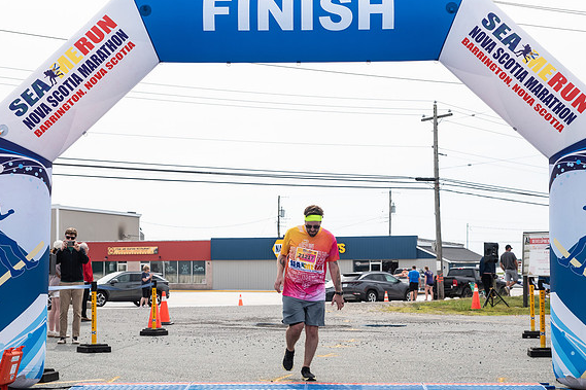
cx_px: 295
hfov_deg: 29.7
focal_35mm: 68
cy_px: 240
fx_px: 1107
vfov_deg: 20.0
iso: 800
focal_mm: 52
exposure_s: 1/3200
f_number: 4
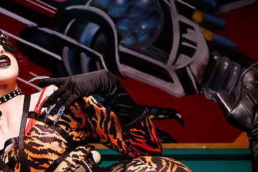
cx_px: 113
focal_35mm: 89
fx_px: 637
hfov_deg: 22.9
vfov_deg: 15.3
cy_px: 131
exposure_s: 1/320
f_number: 4
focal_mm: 35
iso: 3200
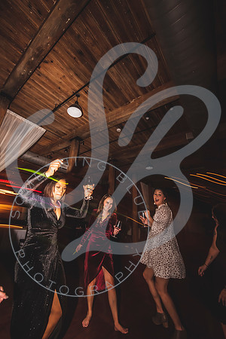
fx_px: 132
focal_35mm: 14
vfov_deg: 104.3
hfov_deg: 81.2
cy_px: 170
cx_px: 113
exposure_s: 1/6
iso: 1000
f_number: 11
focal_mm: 14
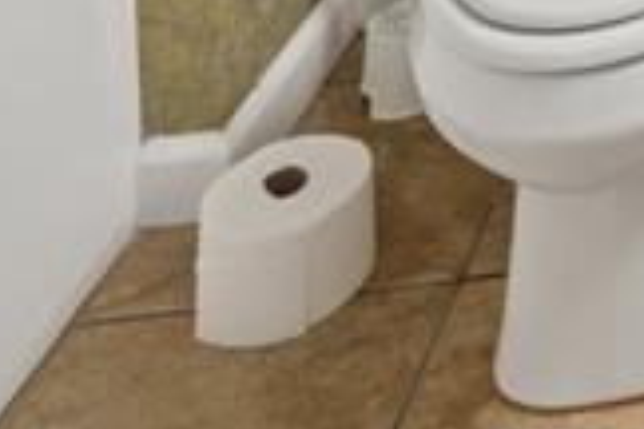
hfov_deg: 18.5
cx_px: 1252
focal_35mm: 76
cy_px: -884
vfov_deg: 11.0
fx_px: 1359
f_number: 8
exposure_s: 1/20
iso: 400
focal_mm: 12
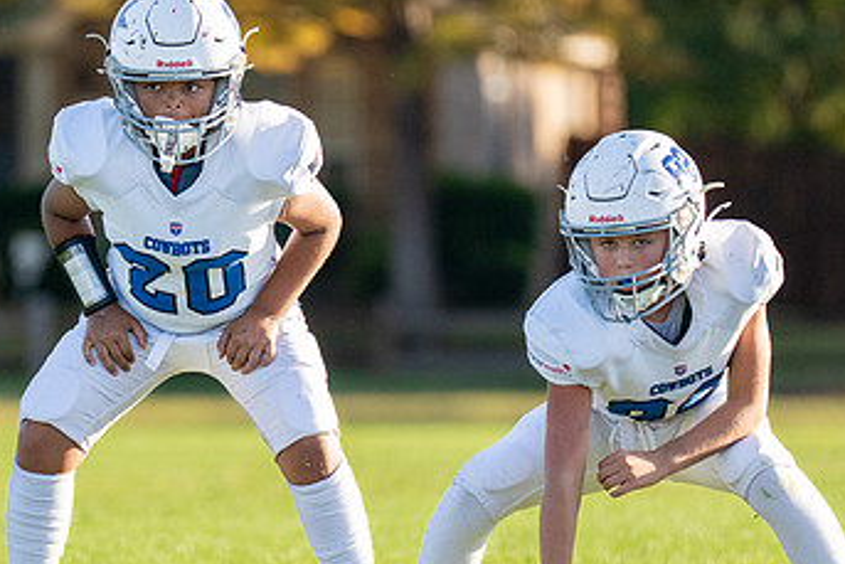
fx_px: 15403
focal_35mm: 656
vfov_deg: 2.1
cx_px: 166
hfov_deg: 3.1
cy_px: 339
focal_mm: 200
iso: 400
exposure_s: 1/4000
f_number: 2.8
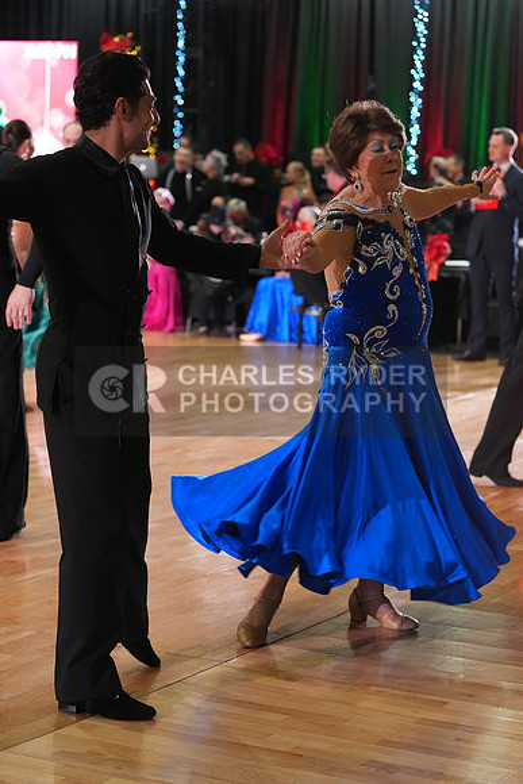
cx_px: 262
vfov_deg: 23.4
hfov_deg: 15.7
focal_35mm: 87
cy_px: 392
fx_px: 1895
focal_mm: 87
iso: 3200
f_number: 4
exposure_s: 1/200
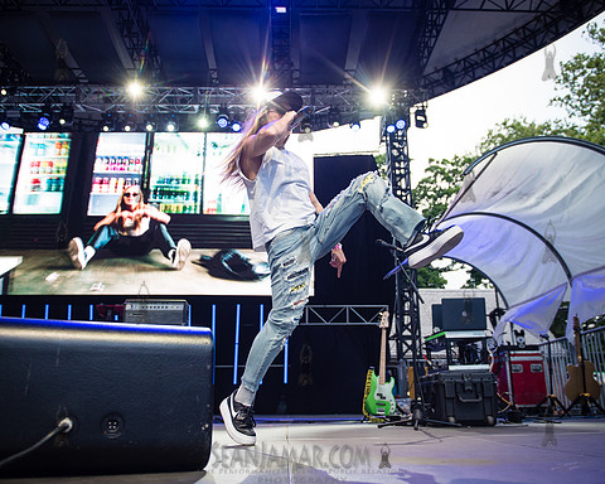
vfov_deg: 48.5
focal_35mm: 30
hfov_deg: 58.8
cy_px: 241
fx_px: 537
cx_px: 305
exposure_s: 1/800
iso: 1000
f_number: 3.2
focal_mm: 24
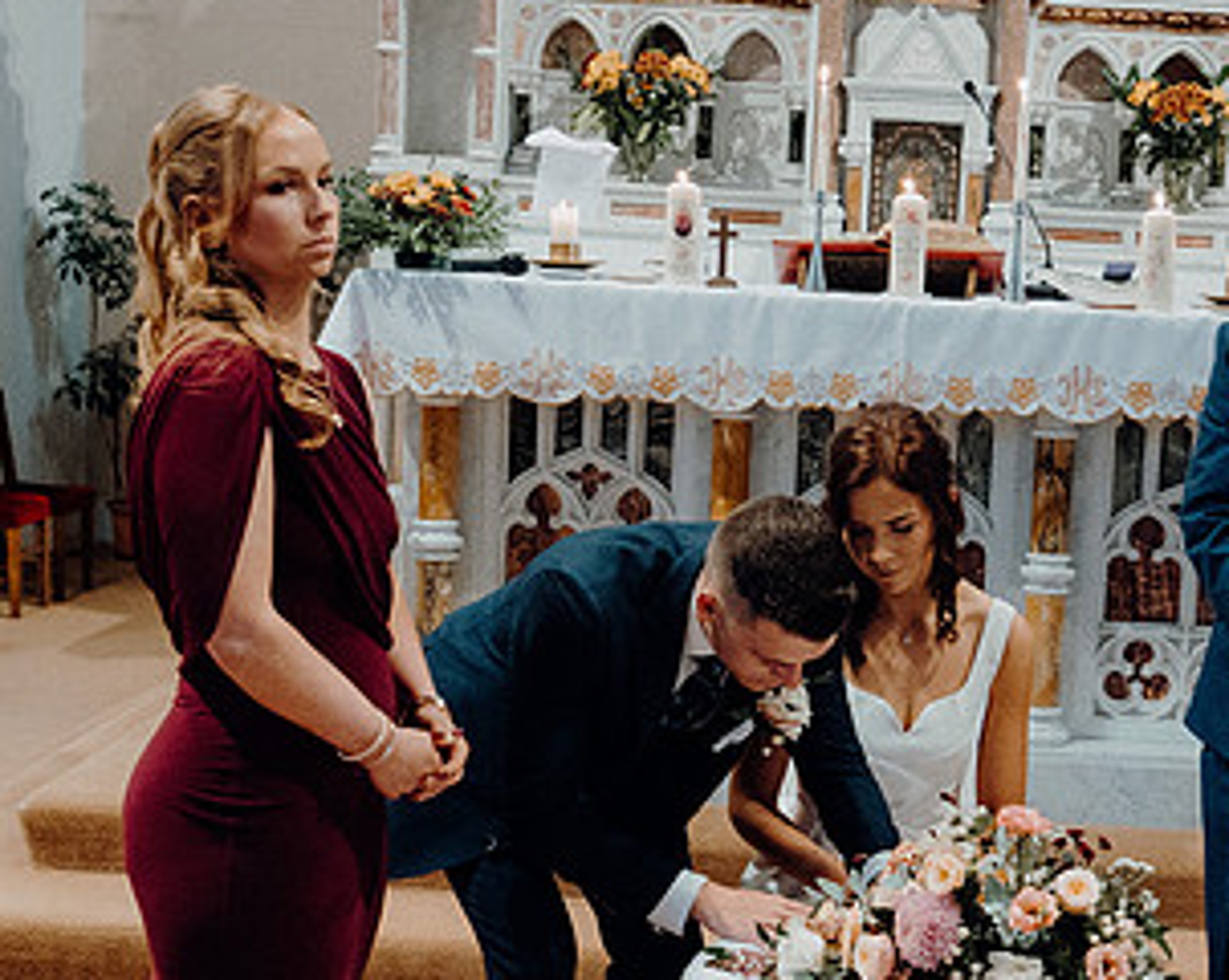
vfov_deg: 23.3
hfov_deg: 28.9
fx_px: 2362
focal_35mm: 65
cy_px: 693
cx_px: 846
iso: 3200
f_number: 3.5
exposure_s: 1/160
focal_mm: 24
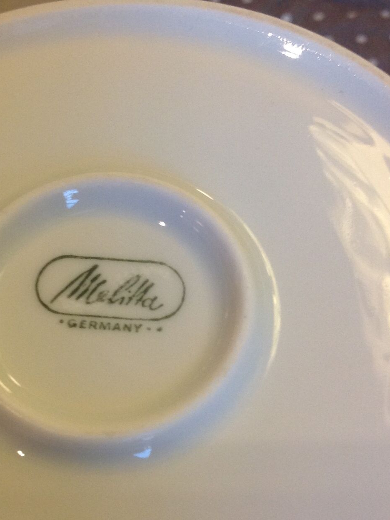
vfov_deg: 34.3
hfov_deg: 25.8
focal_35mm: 56
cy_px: 297
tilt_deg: -59.6
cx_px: 106
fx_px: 841
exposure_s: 1/15
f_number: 2.4
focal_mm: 4.28
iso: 125
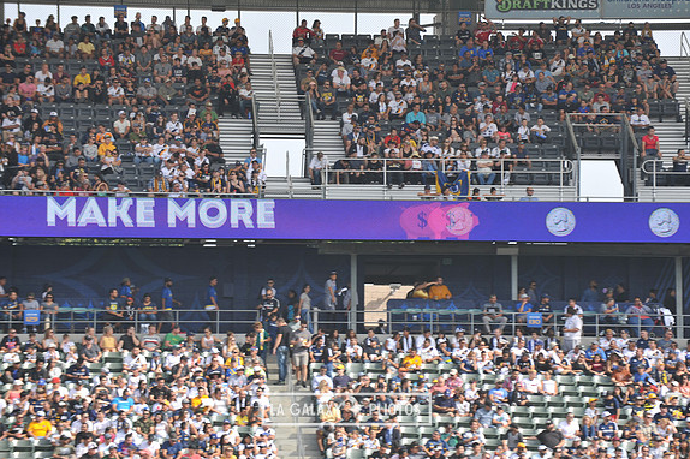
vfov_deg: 6.8
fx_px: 3869
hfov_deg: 10.2
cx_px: 346
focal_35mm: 202
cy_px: 228
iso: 200
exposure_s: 1/320
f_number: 9
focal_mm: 200
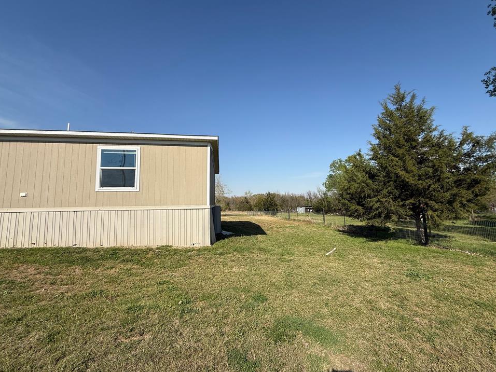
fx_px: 215
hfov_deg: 98.2
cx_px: 253
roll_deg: +0.1
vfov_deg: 81.7
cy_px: 182
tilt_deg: +5.9
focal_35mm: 15
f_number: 2.2
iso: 50
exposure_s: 1/3891
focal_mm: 2.22
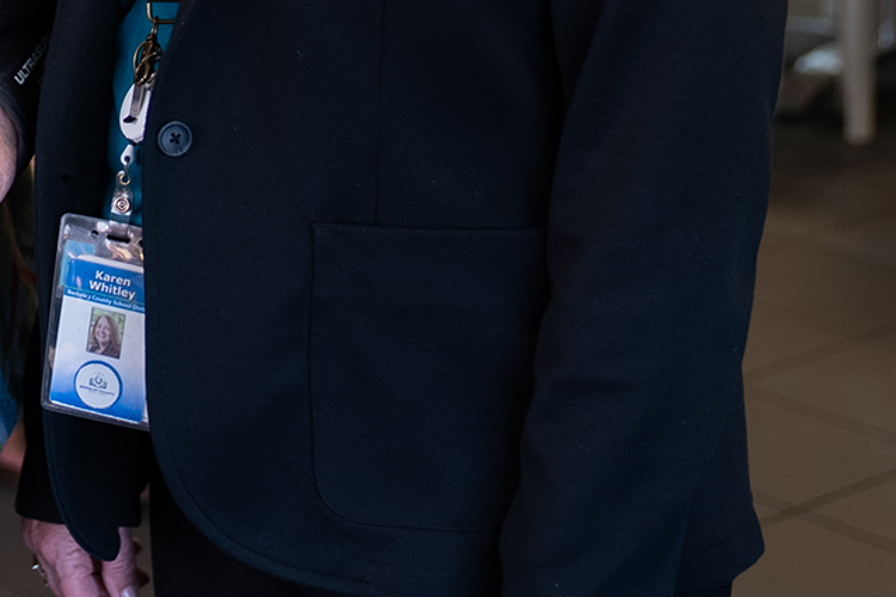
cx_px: -354
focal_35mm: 133
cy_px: -348
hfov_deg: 14.6
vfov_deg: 9.9
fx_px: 3309
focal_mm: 40
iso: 320
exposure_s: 1/125
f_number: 2.8
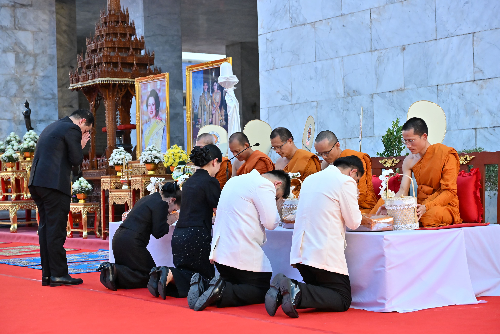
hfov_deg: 32.4
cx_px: 250
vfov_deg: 21.9
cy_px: 167
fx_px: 861
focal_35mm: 62
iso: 2500
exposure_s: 1/160
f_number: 4
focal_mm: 62
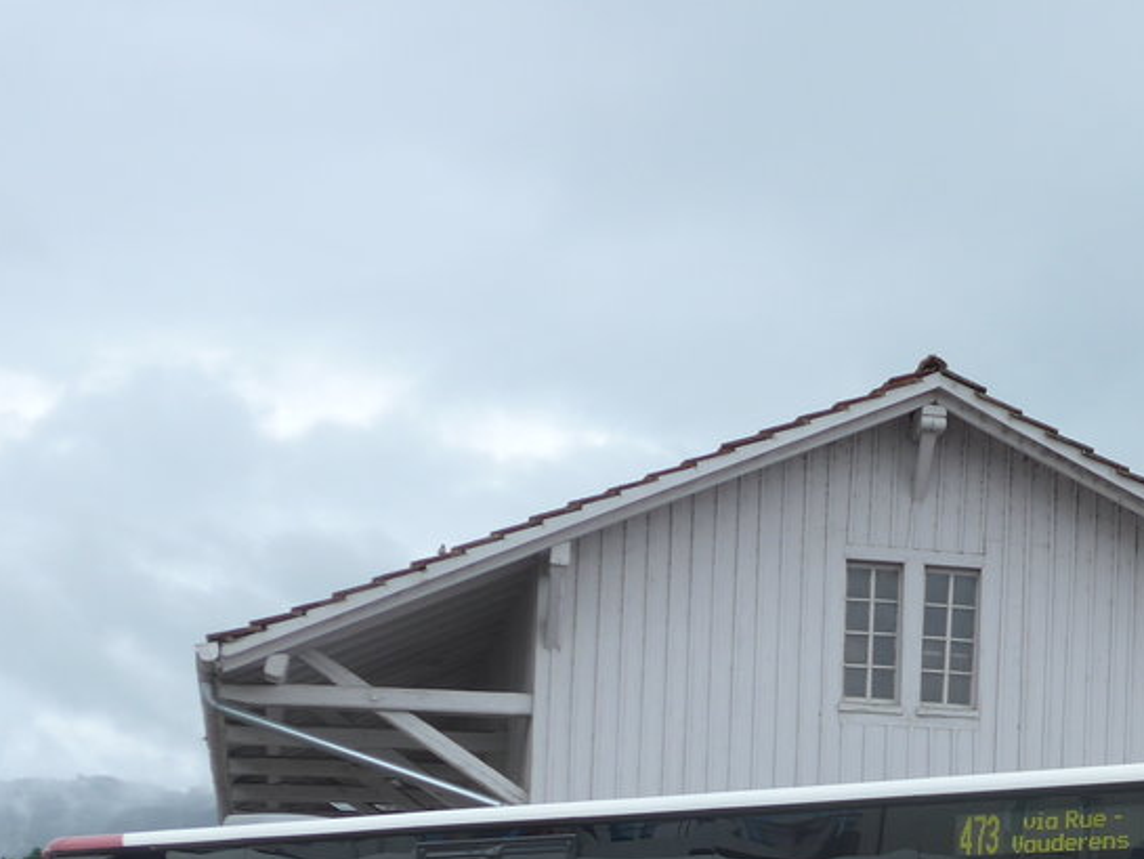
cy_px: 922
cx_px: 1215
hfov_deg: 15.9
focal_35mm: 121
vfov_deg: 12.1
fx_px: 4000
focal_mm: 11.3
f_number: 3.4
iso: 80
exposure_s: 1/400
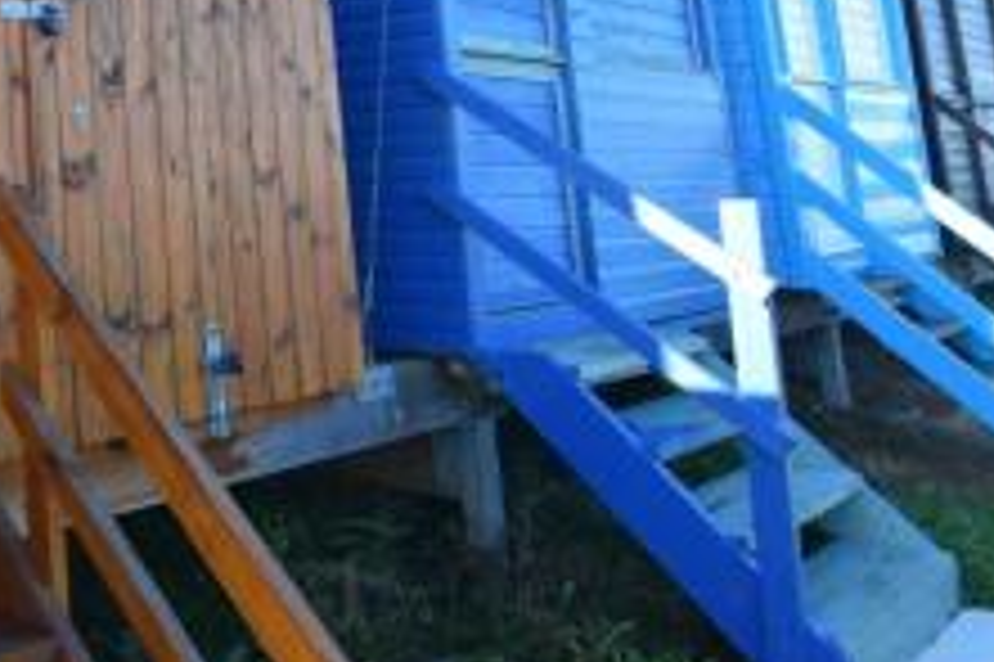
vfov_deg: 29.6
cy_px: -2
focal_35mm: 42
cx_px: -9
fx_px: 1161
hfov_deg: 40.4
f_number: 9
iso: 400
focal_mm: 13
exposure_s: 1/160
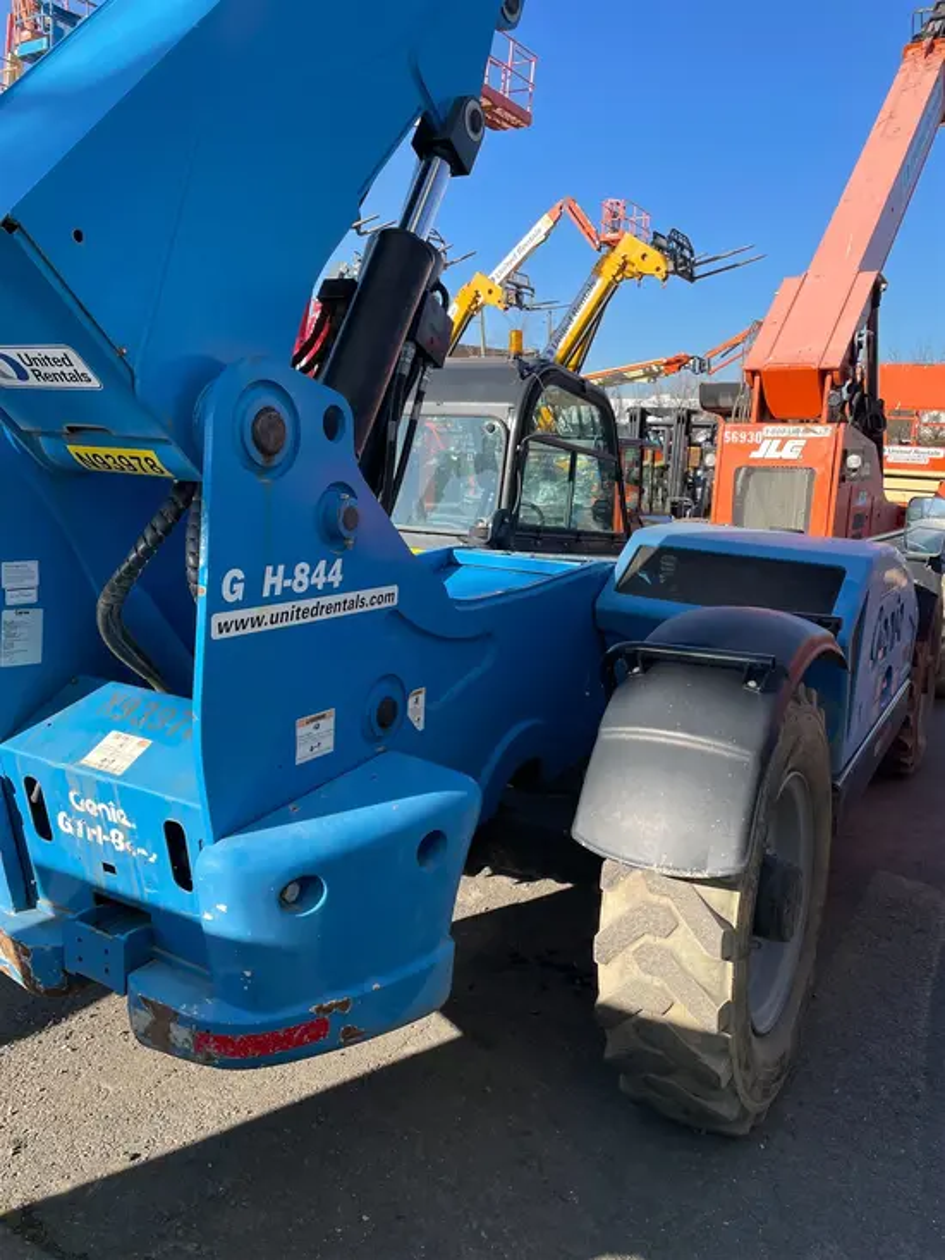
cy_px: 630
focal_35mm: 26
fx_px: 946
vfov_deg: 67.3
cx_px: 472
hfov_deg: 53.1
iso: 50
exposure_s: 1/2020
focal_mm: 4.2
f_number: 1.6
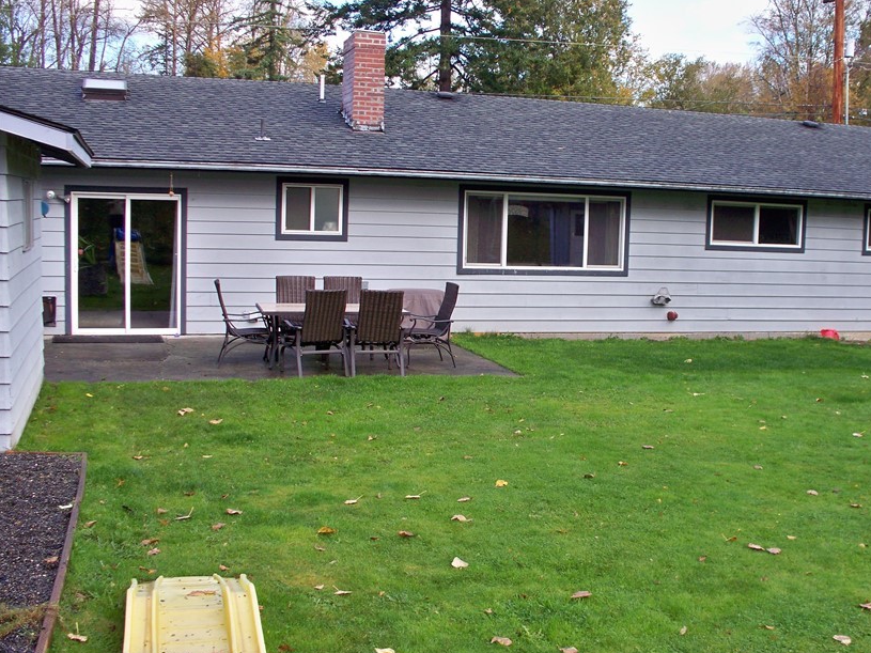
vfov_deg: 32.9
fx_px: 1107
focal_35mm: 44
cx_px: 543
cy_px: 324
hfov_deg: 42.6
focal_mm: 7.54
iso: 100
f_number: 2.8
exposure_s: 1/320
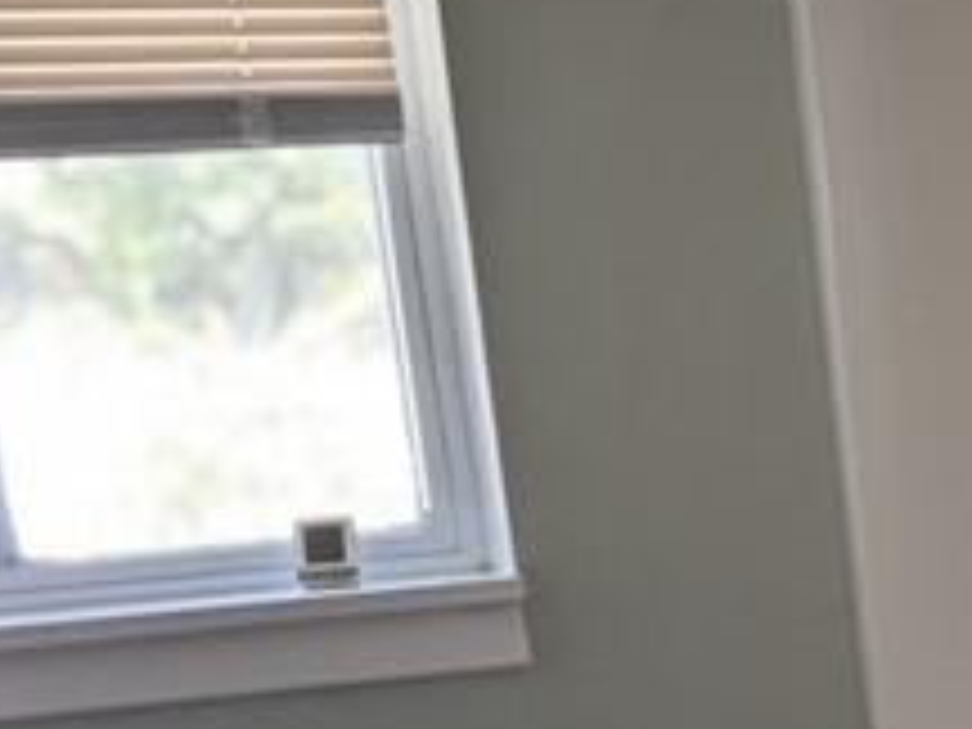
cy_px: 1084
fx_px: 3201
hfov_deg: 15.6
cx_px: 1548
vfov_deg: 12.4
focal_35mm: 114
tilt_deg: -16.8
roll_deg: +2.4
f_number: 1.78
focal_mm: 6.76
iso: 320
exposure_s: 1/60
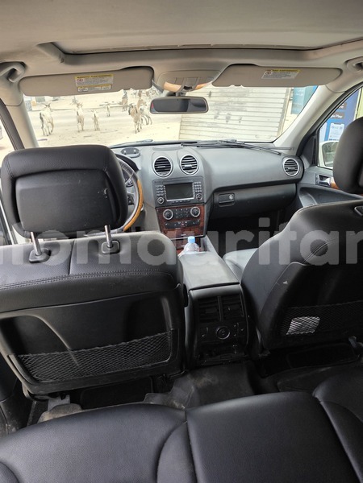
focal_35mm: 23
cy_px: 242
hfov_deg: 58.9
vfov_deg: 73.9
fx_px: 322
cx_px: 182
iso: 32
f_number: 1.7
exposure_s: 1/359
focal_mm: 6.3
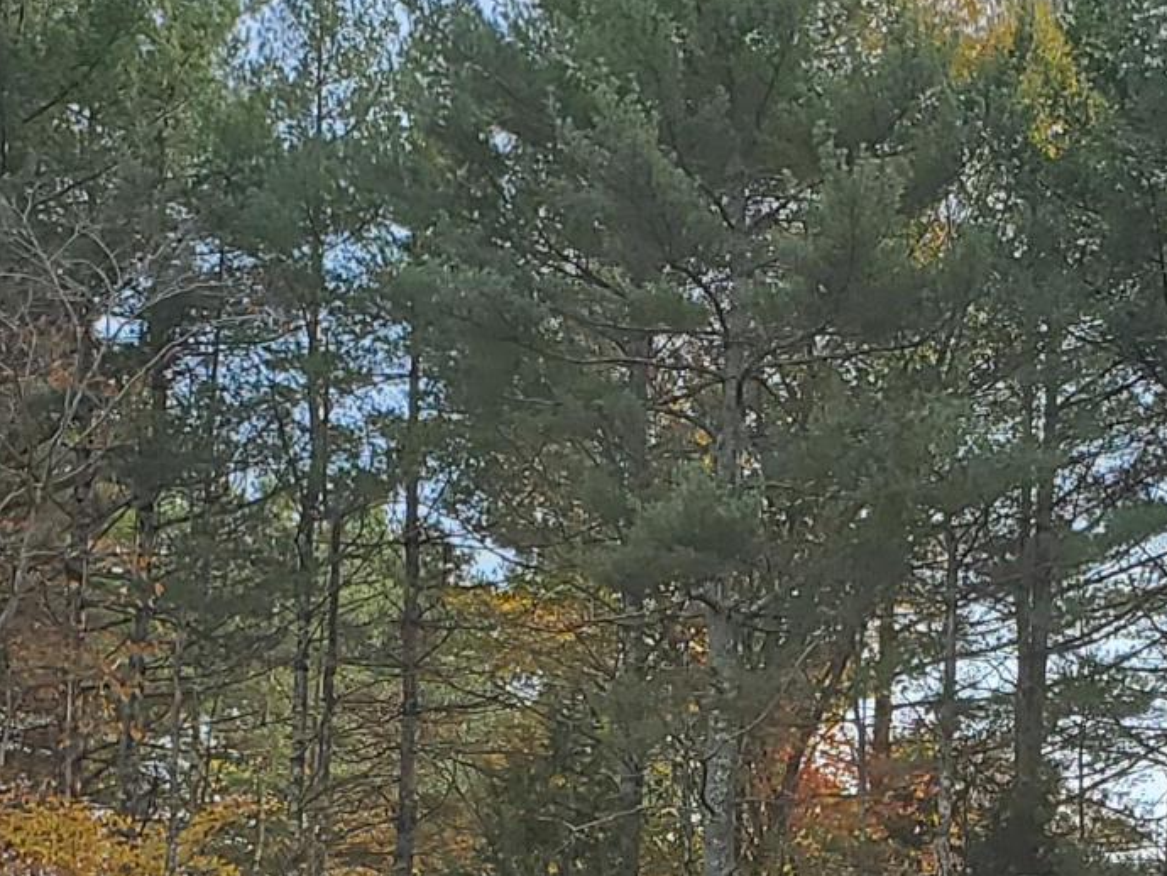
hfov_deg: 17.2
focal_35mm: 113
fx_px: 3811
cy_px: 1486
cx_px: 1016
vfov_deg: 12.2
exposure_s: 1/546
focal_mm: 4.3
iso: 50
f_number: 2.4
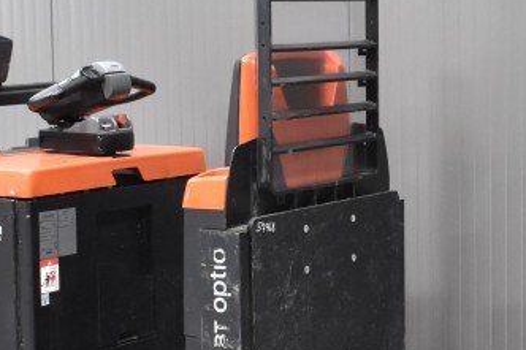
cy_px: 219
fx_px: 1662
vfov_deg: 12.0
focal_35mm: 114
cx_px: 453
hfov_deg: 17.8
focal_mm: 21
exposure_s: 1/25
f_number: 5
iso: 1600
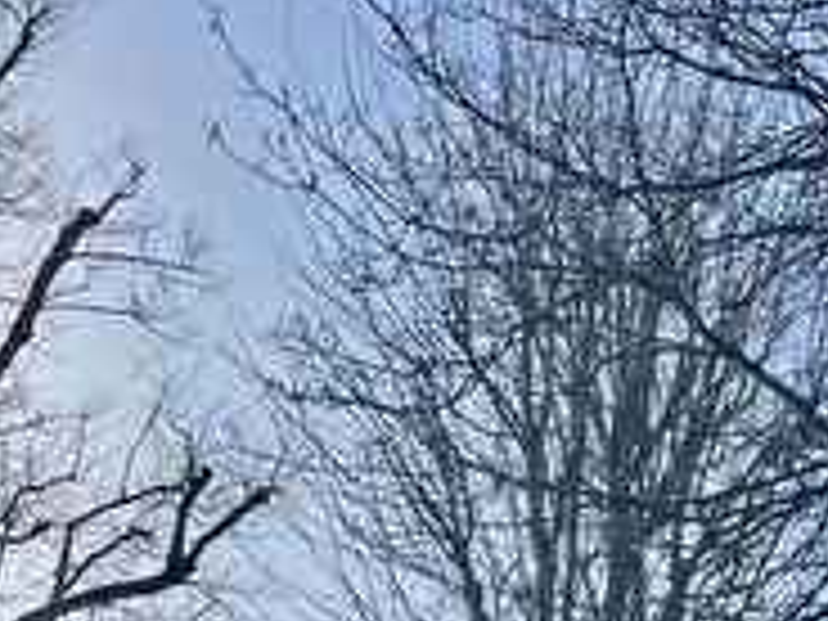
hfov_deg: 17.8
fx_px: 2368
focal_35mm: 99
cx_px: 1233
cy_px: 1015
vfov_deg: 13.8
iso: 32
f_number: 1.6
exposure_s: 1/2304
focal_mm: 4.2
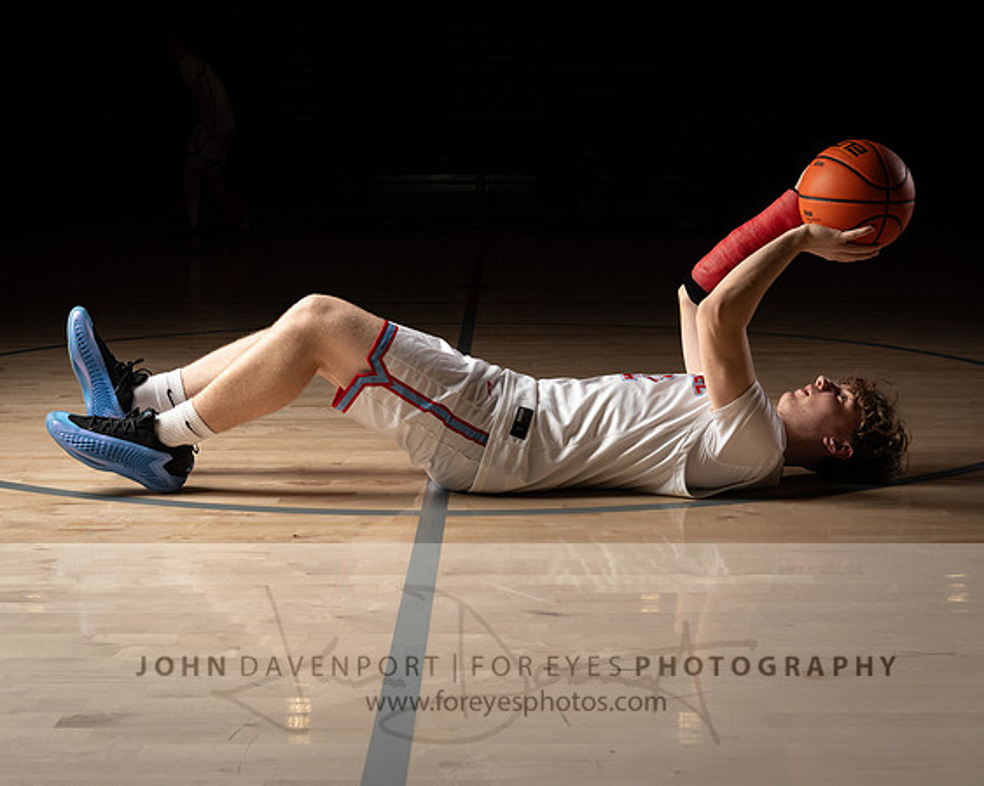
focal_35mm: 57
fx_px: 1664
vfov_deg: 26.6
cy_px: 393
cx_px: 492
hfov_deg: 32.9
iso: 200
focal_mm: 48
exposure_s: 1/200
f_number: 11
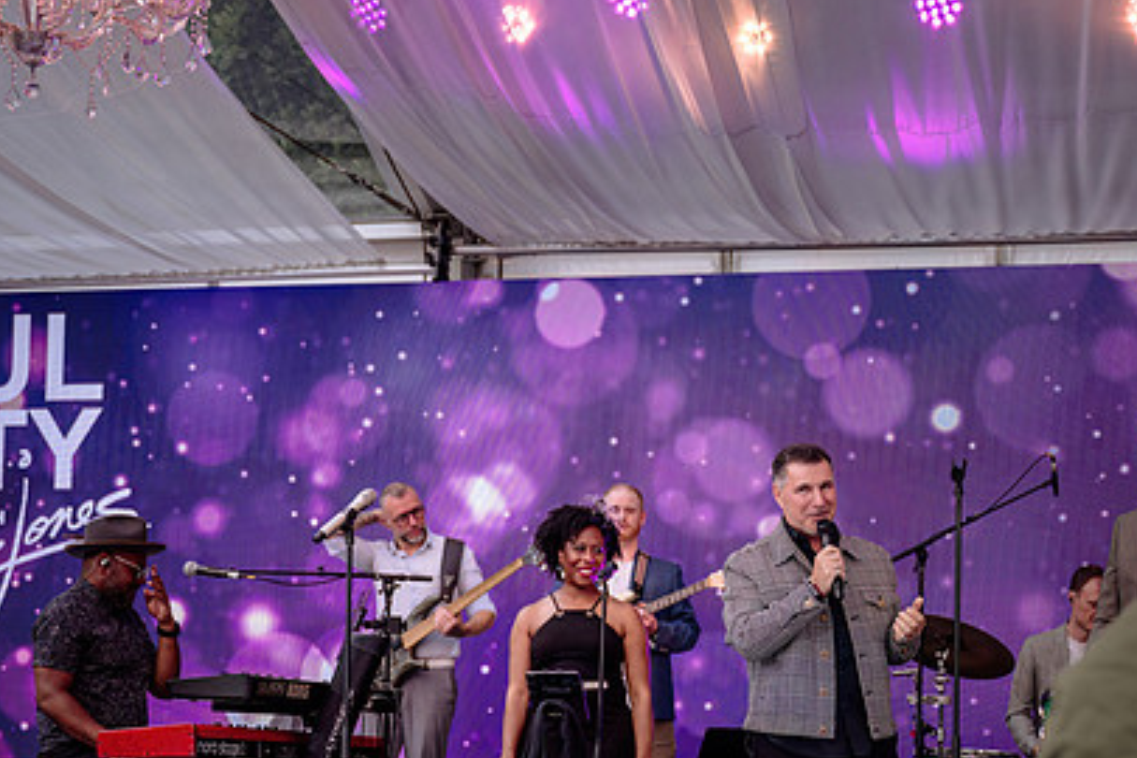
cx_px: 508
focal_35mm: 83
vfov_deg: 16.4
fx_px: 2621
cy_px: 550
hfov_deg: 24.5
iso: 500
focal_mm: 55
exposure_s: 1/320
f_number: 2.8
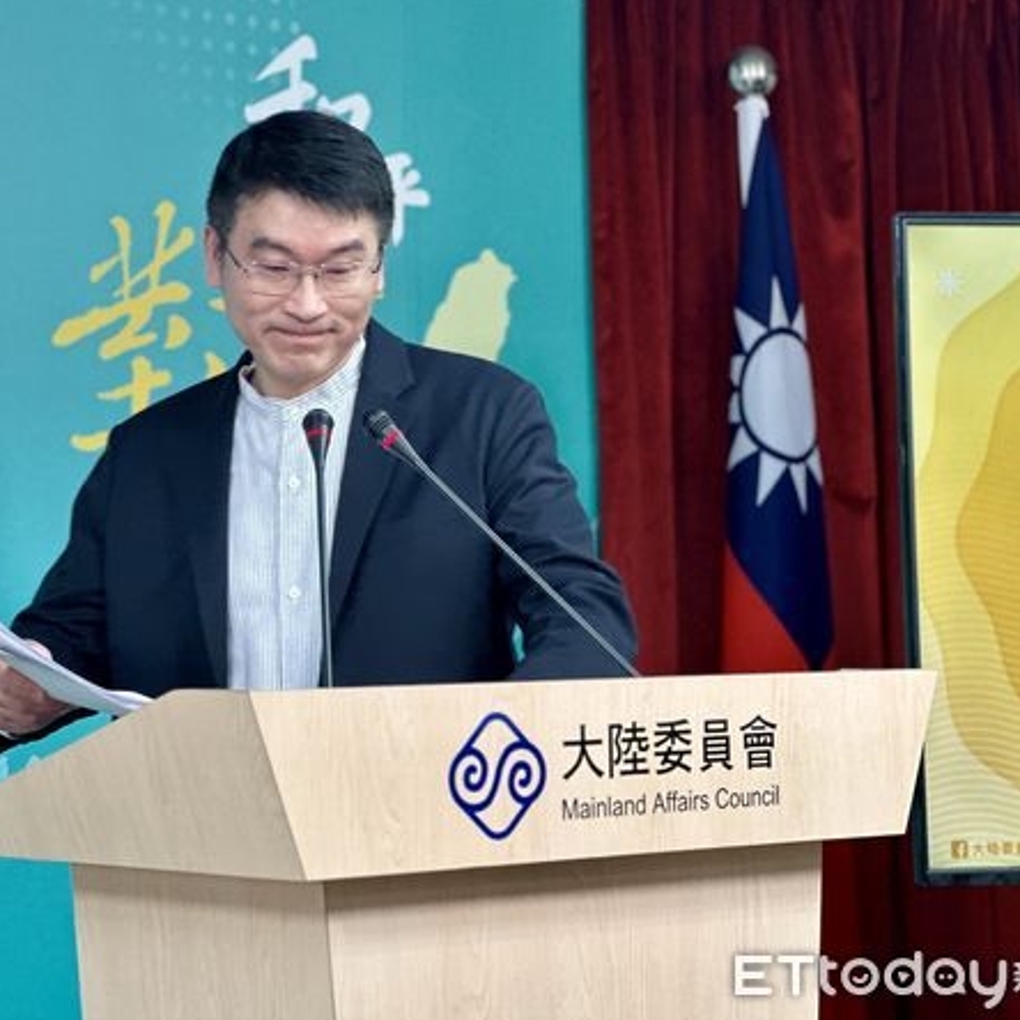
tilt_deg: +2.5
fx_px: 3067
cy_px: 505
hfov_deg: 18.9
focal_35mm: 92
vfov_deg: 18.9
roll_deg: +0.9
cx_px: 464
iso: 160
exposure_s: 1/60
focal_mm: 9
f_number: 2.8
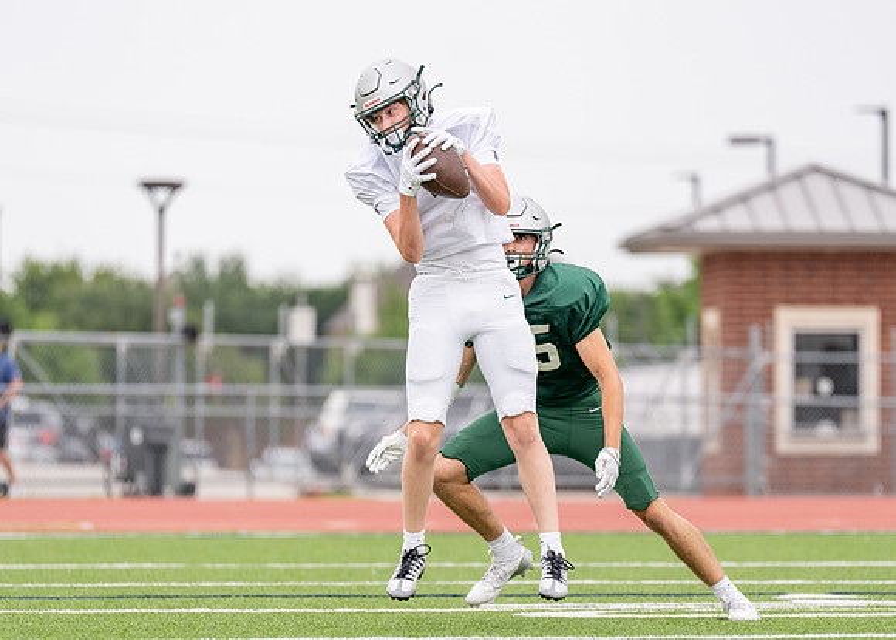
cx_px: 472
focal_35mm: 296
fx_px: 7536
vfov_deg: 4.9
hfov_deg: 6.8
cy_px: 442
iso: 250
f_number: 2.8
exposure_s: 1/2500
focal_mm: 200
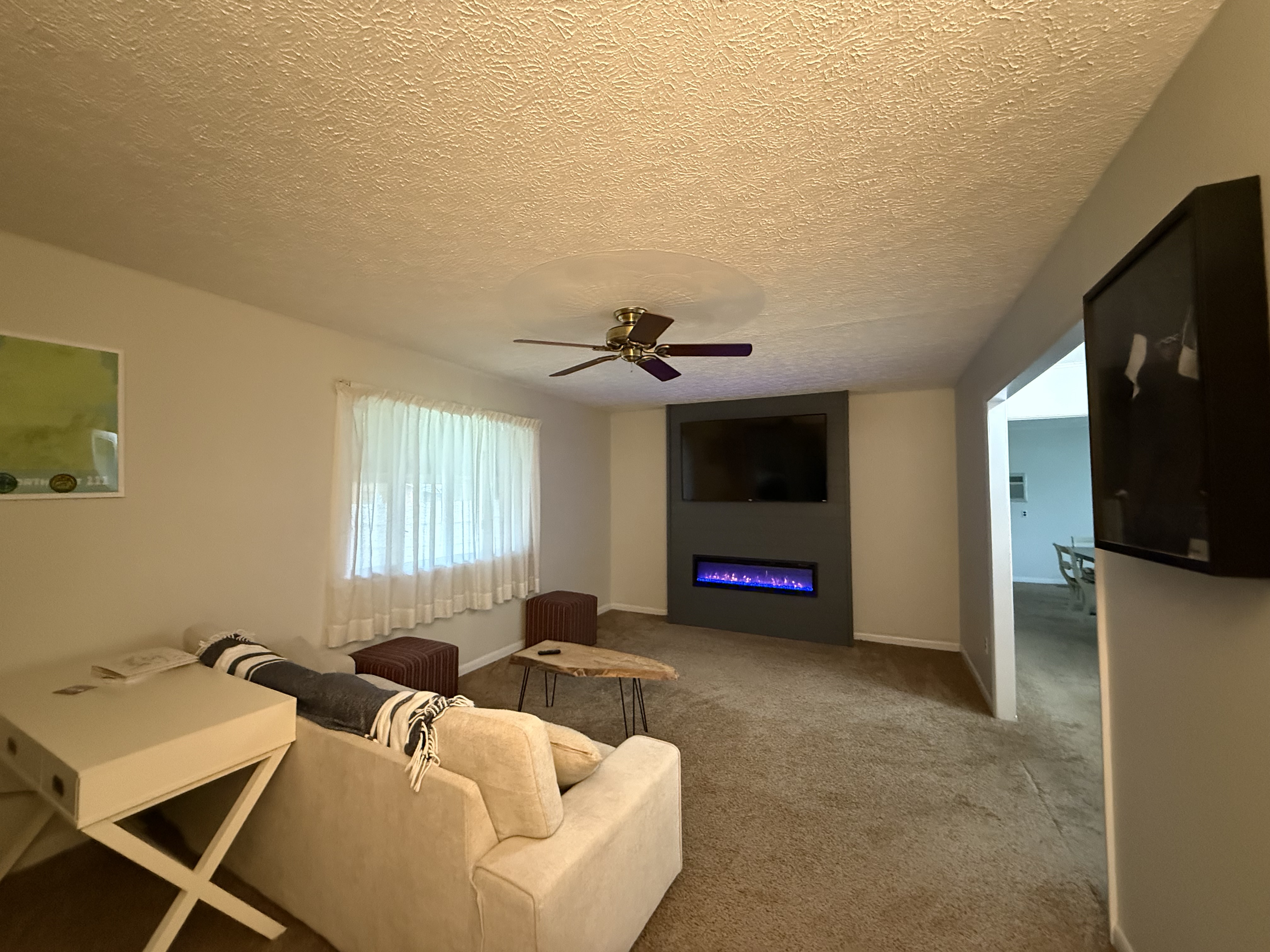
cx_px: 635
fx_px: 514
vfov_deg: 85.7
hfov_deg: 102.1
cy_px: 476
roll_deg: -0.1
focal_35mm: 14
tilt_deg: +2.1
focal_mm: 2.22
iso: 1250
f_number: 2.2
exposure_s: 1/40
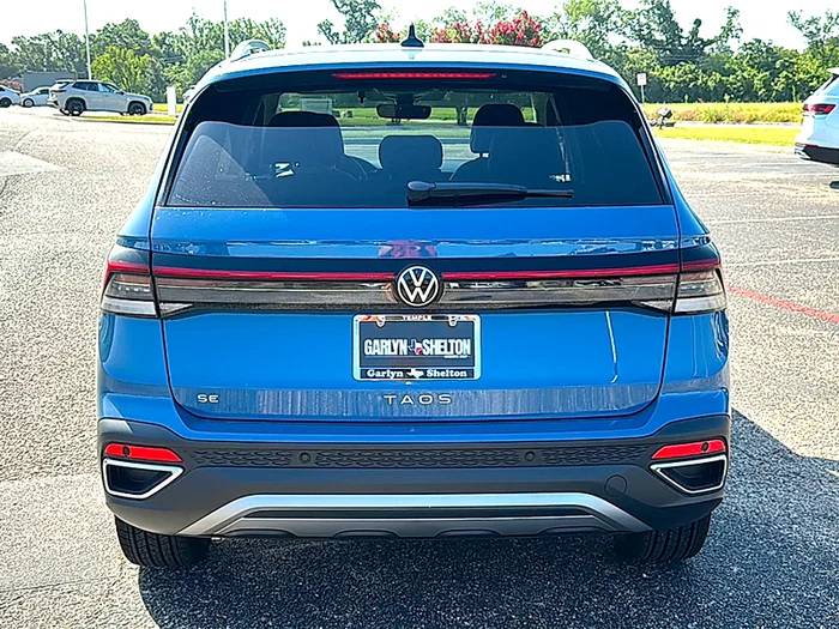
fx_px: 945
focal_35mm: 39
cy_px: 314
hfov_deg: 47.9
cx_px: 420
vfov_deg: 36.8
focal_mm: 6.86
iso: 80
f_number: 1.78
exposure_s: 1/1618
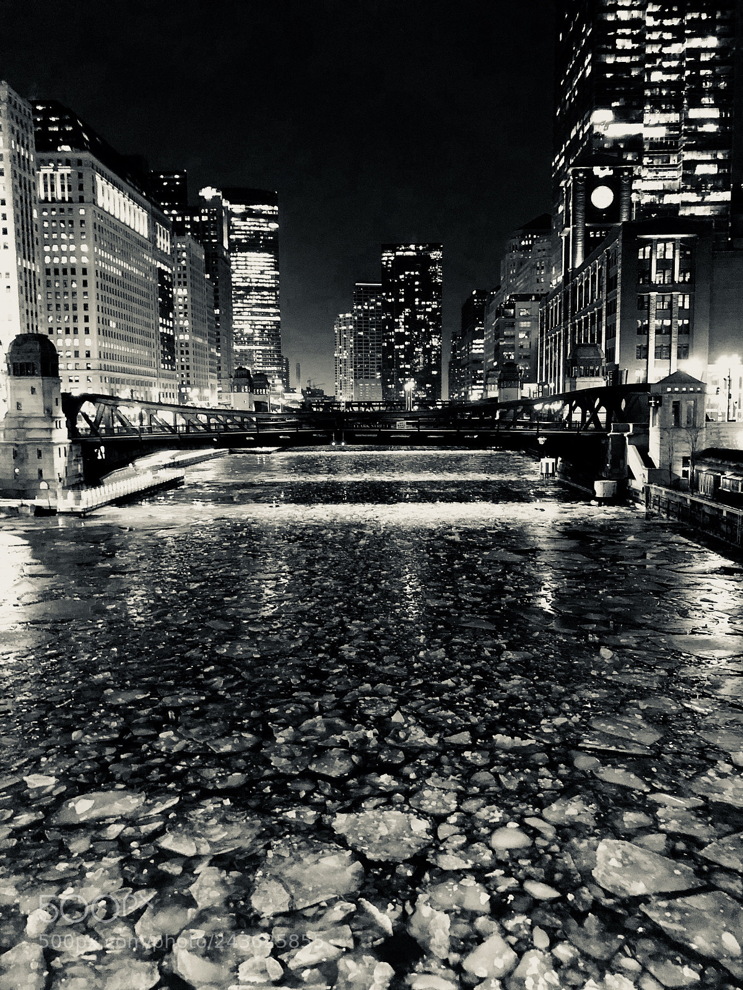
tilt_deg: -6.2
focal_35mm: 28
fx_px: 801
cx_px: 372
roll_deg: +0.5
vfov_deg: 63.4
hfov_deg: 49.7
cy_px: 495
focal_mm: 4
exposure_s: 1/4
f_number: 1.8
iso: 160
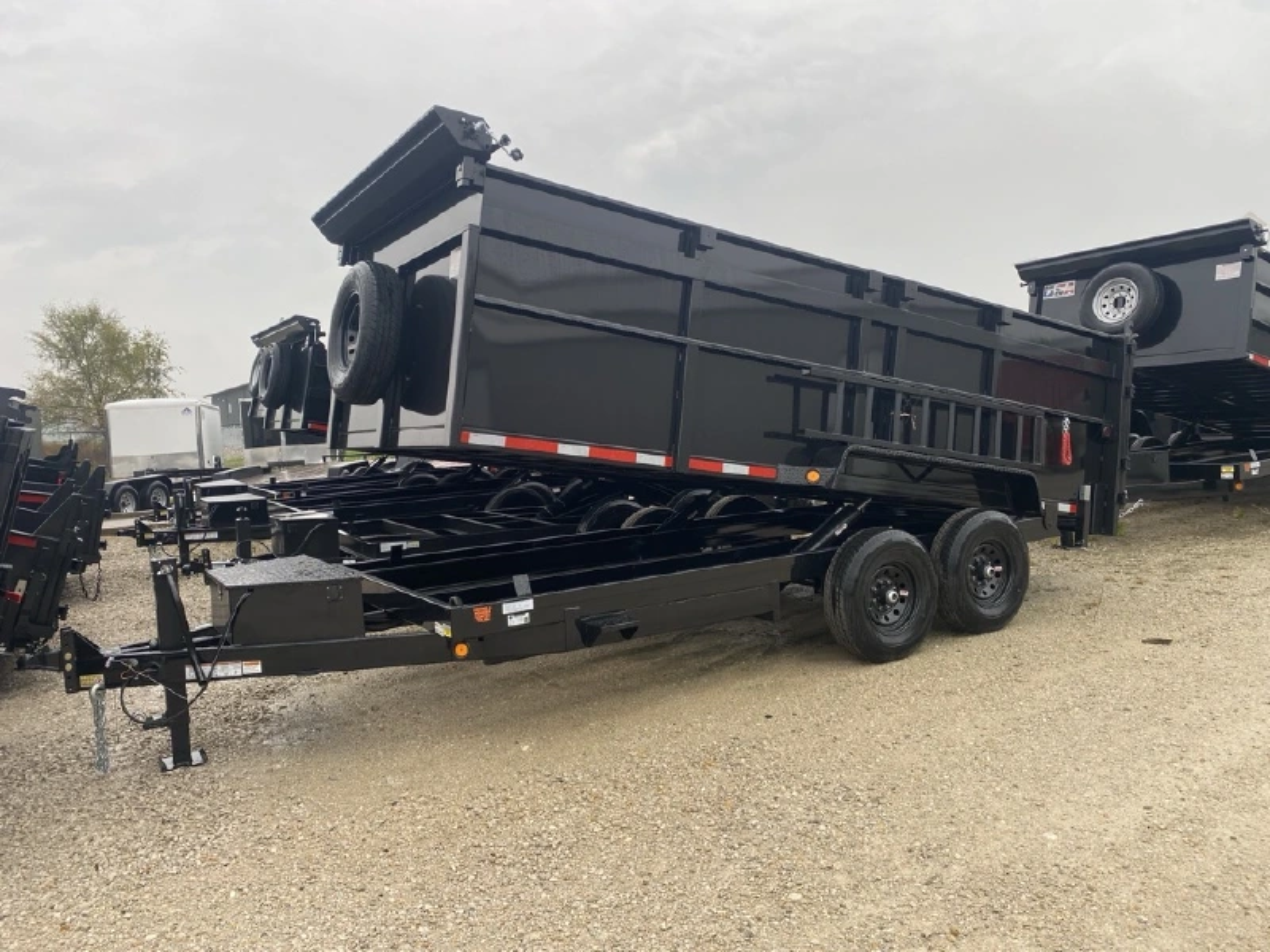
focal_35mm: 26
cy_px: 476
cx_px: 635
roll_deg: +2.5
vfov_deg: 53.1
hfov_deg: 67.3
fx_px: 954
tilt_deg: -2.9
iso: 32
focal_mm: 4.25
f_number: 1.8
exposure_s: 1/124
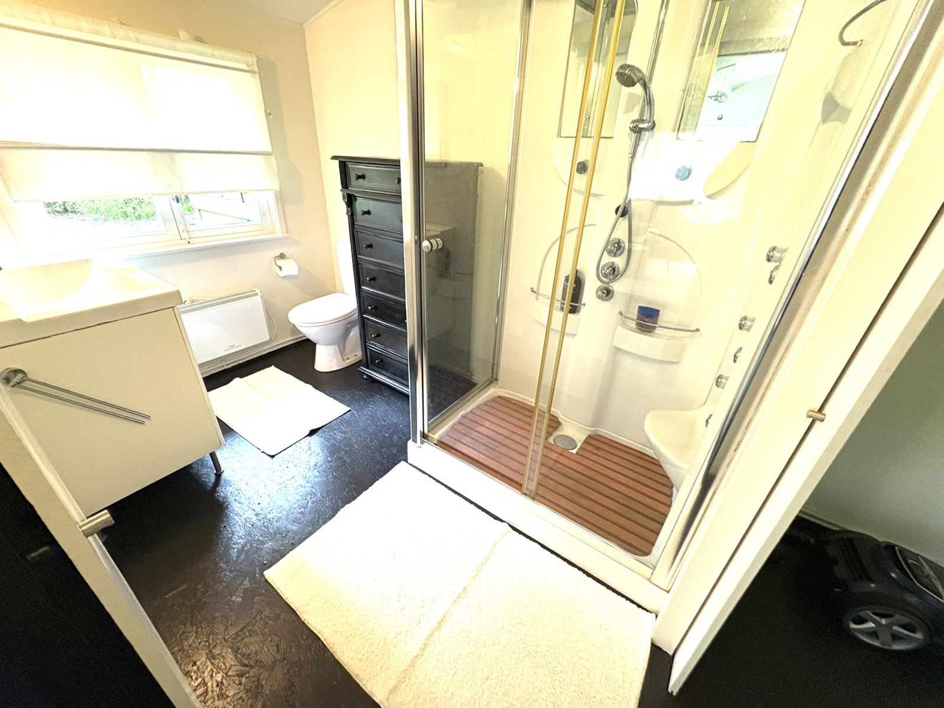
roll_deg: -3.3
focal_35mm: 14
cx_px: 472
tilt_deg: -28.2
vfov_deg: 85.7
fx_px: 382
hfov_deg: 102.1
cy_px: 354
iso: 250
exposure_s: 1/50
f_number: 2.2
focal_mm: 2.22
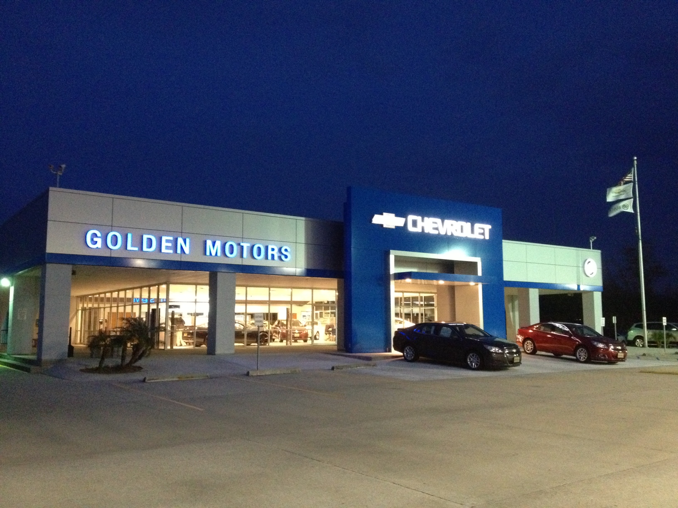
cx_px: 339
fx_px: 686
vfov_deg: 40.7
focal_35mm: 35
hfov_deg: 52.6
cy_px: 254
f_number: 2.4
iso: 640
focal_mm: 4.28
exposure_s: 1/15
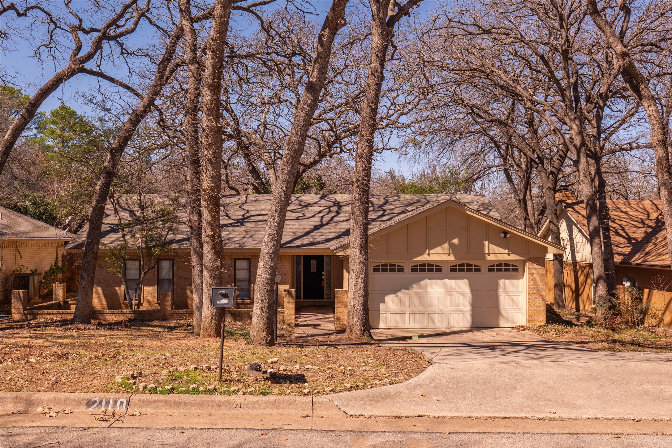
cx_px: 336
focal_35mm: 34
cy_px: 224
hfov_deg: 55.8
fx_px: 635
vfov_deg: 38.9
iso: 320
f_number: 10
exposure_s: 1/320
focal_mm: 34
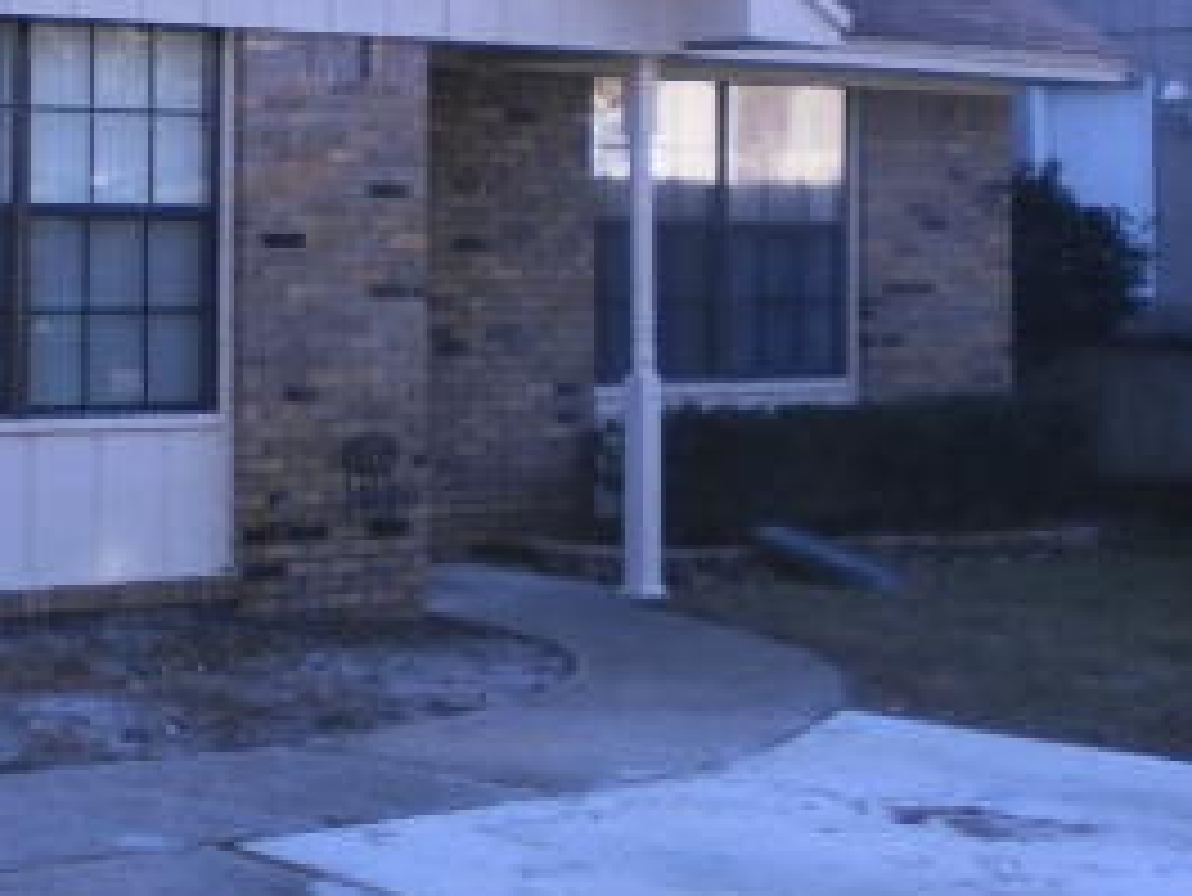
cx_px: 90
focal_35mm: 87
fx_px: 2997
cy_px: 23
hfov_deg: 21.9
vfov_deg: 16.7
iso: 100
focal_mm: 6.3
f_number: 3.1
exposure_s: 1/250
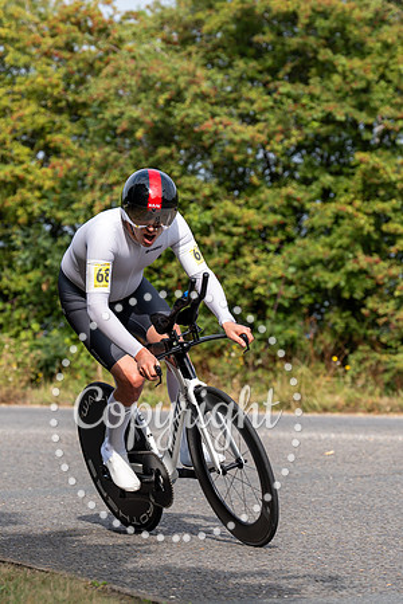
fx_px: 2745
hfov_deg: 8.4
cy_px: 302
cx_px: 146
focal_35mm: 164
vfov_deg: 12.6
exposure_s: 1/1000
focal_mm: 109
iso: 125
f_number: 4
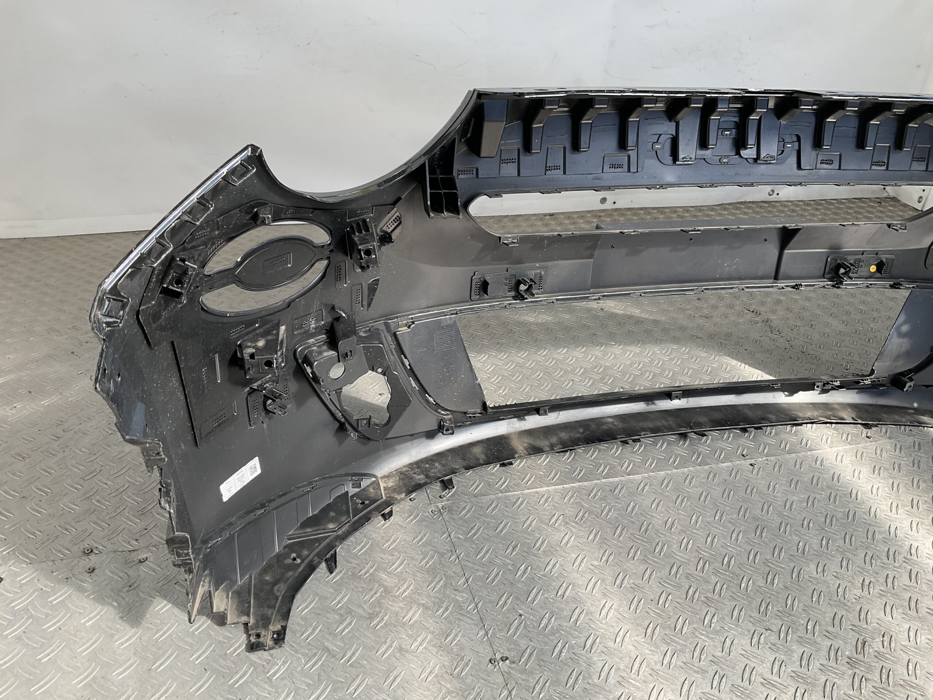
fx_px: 782
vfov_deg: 48.2
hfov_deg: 61.7
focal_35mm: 29
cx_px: 466
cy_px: 350
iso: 16
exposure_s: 1/284
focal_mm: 3
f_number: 1.8
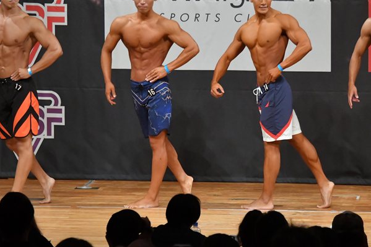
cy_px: 110
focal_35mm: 291
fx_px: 2998
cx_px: 200
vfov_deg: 4.7
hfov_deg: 7.1
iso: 7200
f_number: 5.6
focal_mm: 150
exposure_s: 1/400
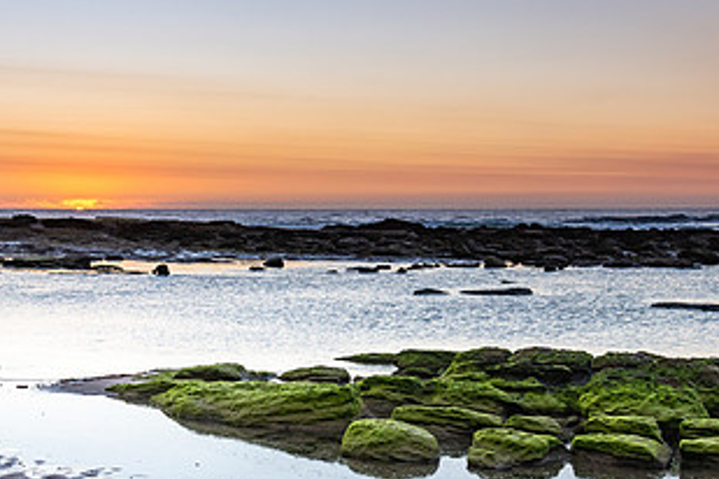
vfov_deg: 20.6
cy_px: 257
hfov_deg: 30.4
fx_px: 1318
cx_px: 258
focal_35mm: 66
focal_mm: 35
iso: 320
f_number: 7.1
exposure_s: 1/40
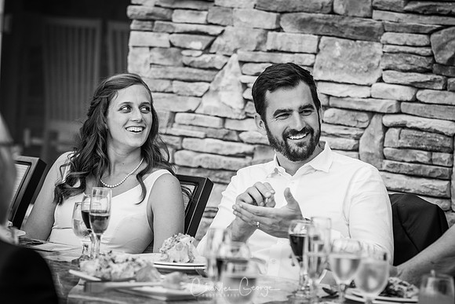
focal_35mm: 180
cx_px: 228
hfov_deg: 11.4
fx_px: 2275
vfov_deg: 7.6
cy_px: 152
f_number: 3.2
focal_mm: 120
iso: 400
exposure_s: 1/250
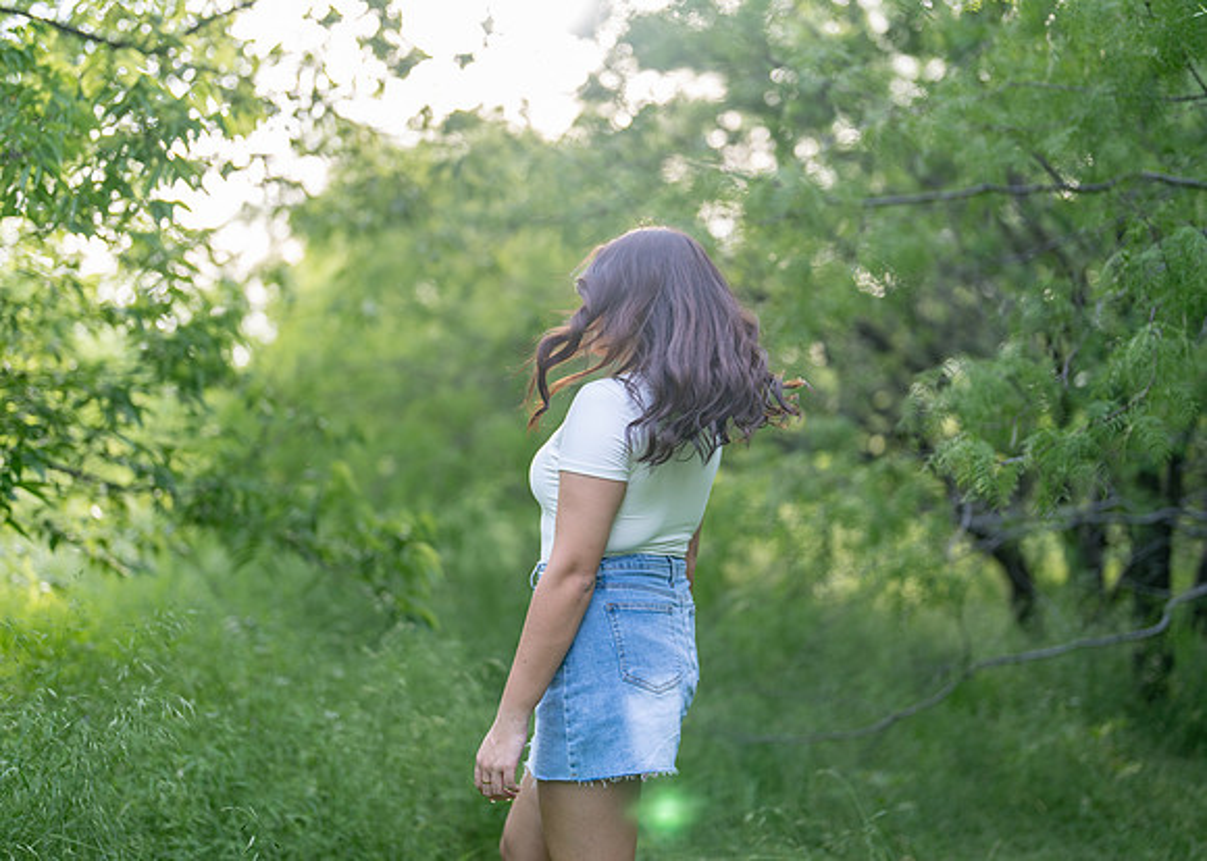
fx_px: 1840
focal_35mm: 54
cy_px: 430
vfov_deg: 26.4
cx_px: 604
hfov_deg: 36.3
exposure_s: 1/800
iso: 160
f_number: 1.2
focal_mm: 50
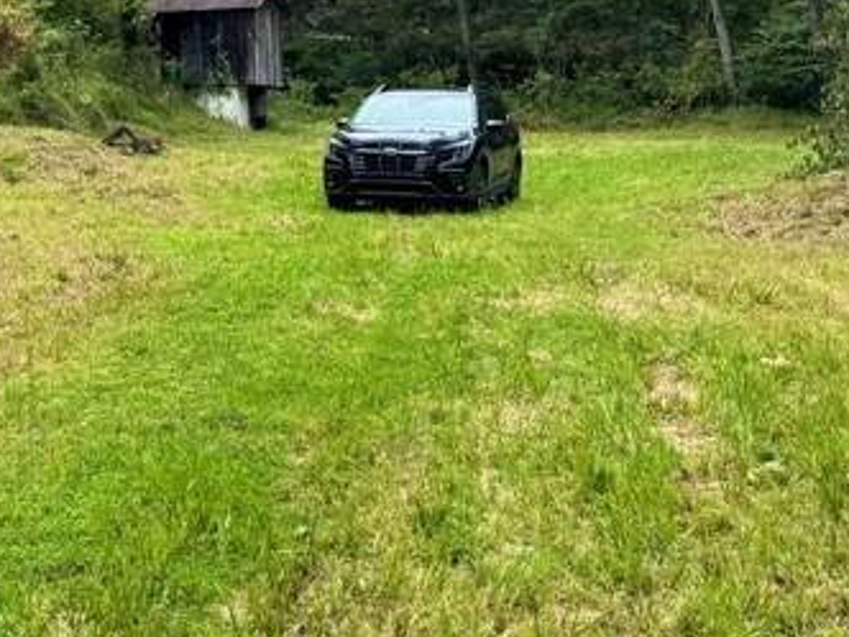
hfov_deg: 24.0
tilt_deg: +5.0
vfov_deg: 19.5
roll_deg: +0.1
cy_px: 54
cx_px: -161
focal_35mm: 74
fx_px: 1815
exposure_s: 1/966
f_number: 1.78
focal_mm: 6.76
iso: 80
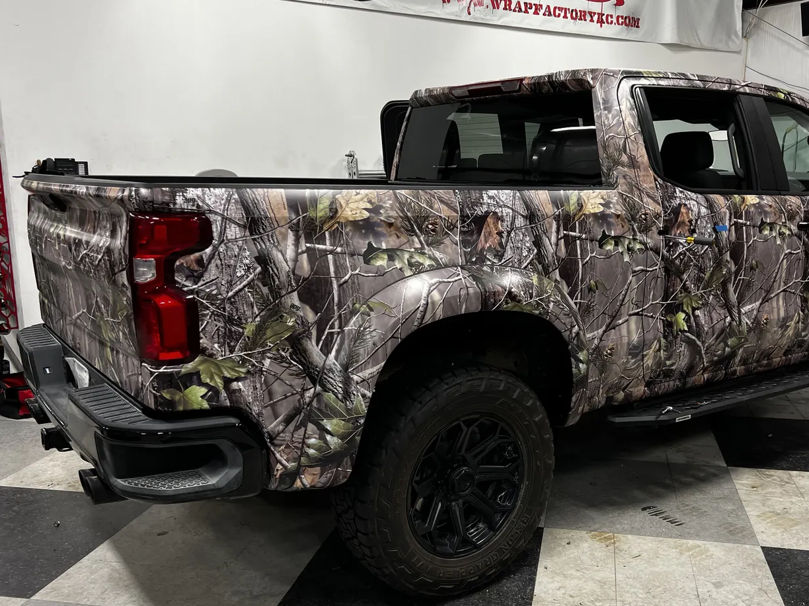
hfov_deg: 53.7
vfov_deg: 41.8
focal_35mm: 34
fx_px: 795
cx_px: 474
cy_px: 320
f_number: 1.5
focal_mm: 5.7
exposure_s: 1/60
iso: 64
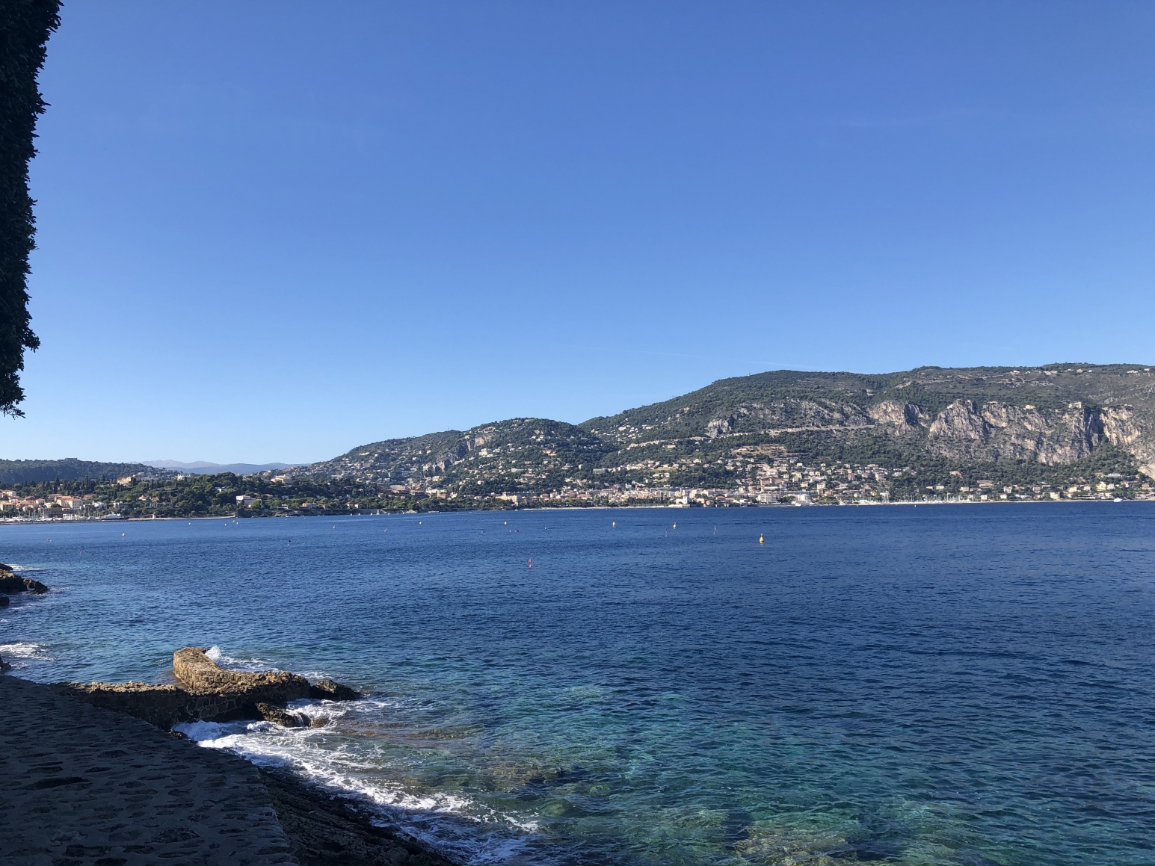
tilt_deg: +4.5
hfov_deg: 61.6
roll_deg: +0.2
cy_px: 445
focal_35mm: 29
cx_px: 559
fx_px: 968
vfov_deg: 48.2
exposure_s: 1/1600
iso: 20
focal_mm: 3.99
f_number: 1.8
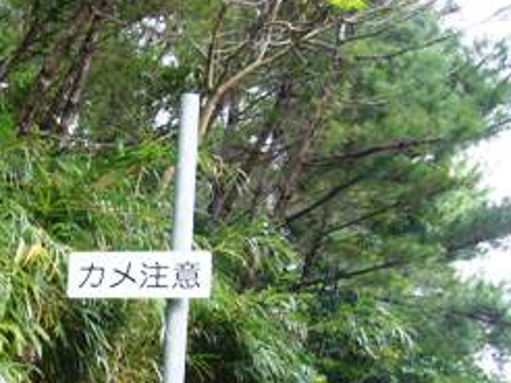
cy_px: 300
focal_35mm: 57
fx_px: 841
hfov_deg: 32.9
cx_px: 108
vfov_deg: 25.2
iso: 80
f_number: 2.8
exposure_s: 1/125
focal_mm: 5.8
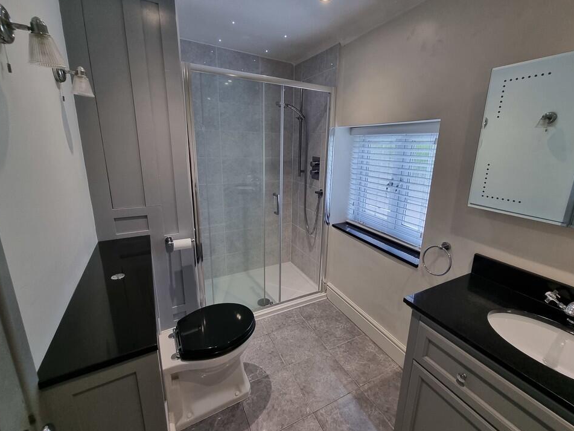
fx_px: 232
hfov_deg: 102.0
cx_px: 301
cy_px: 208
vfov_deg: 85.6
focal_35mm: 14
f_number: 2.2
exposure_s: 1/50
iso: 160
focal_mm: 2.2
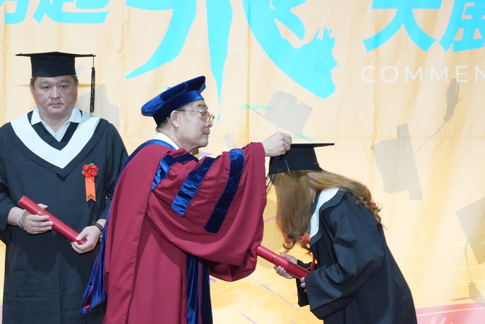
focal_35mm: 157
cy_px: 162
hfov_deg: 13.1
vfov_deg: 8.7
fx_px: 2115
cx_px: 242
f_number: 4
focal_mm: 105
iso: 3200
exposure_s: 1/100
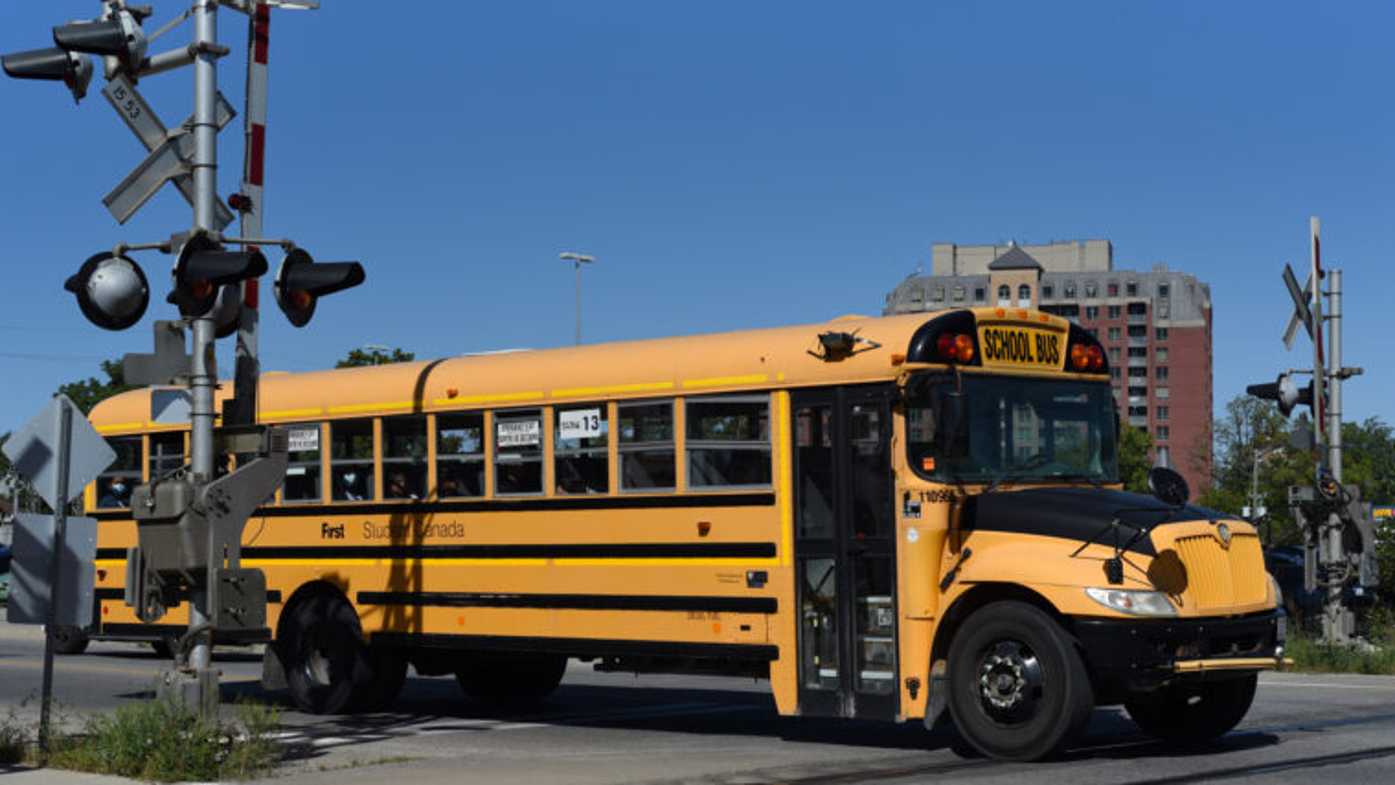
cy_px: 466
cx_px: 700
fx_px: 1961
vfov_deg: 22.6
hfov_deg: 39.2
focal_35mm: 53
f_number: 5
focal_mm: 50
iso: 200
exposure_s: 1/3200
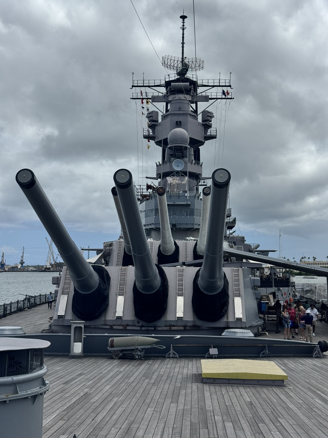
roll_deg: -0.7
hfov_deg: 30.3
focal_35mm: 48
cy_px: 219
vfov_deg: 39.7
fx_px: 606
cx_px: 164
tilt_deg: +5.6
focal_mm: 6.76
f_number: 1.78
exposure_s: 1/10526
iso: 80
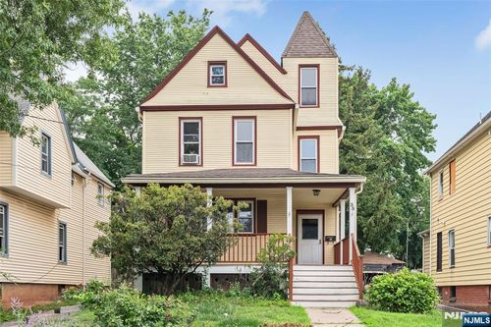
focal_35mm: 32
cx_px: 246
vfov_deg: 41.1
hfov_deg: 58.7
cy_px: 164
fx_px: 436
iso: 400
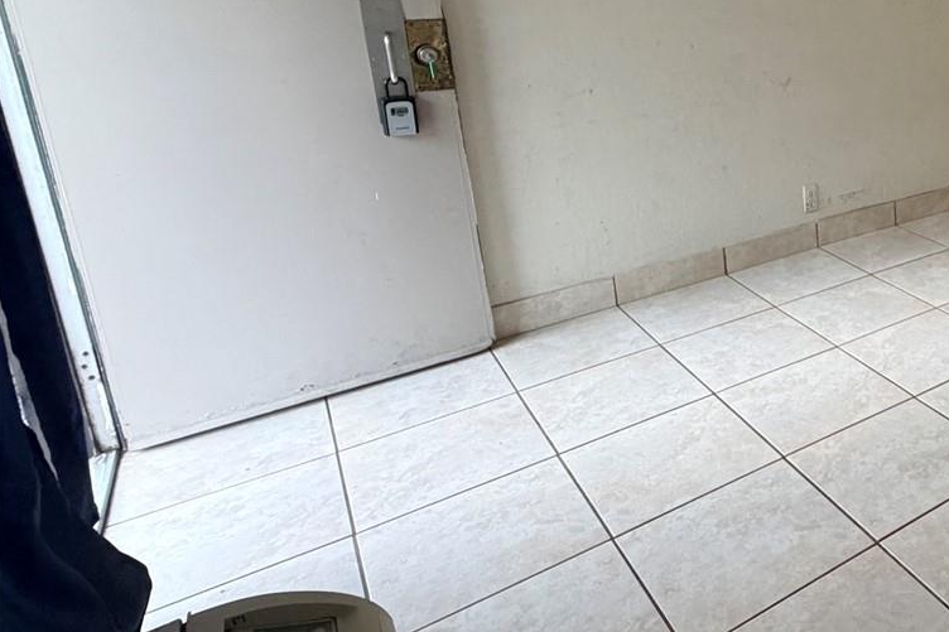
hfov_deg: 47.0
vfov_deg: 40.6
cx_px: 1005
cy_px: 127
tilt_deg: -12.9
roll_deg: +0.9
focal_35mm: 31
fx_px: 817
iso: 320
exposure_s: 1/121
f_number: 2.2
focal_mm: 2.22
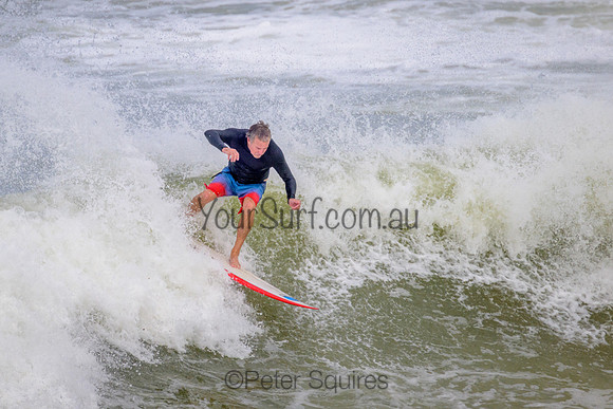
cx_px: 244
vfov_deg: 1.3
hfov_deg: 2.0
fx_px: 17682
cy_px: 144
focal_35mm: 1038
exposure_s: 1/2000
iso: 640
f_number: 11
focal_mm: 800
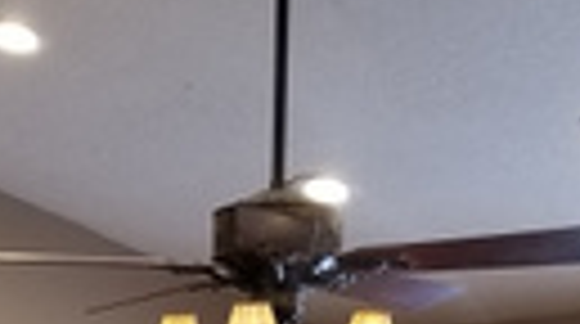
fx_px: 2164
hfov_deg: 15.0
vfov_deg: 7.9
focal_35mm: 141
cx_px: 0
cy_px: 792
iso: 100
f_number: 1.7
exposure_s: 1/60
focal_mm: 4.25
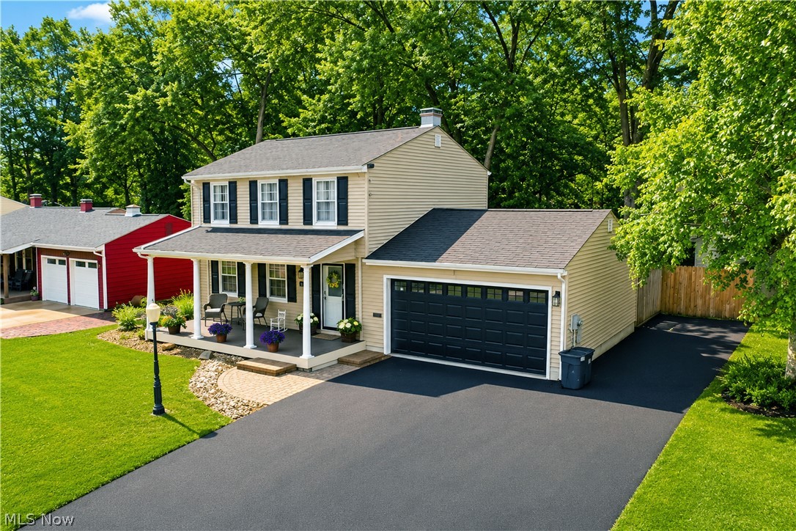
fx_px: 619
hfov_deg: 65.5
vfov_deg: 46.4
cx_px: 398
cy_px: 266
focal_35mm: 28
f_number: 5
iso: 100
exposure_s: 1/200
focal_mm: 10.26
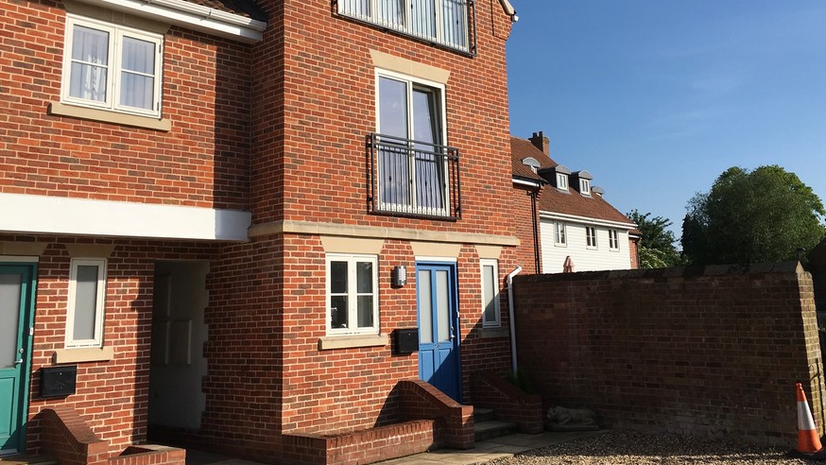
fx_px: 811
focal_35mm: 37
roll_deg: +2.9
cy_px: 137
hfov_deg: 54.0
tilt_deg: +11.8
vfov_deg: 31.6
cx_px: 434
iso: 25
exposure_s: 1/2404
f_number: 2.2
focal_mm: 4.15
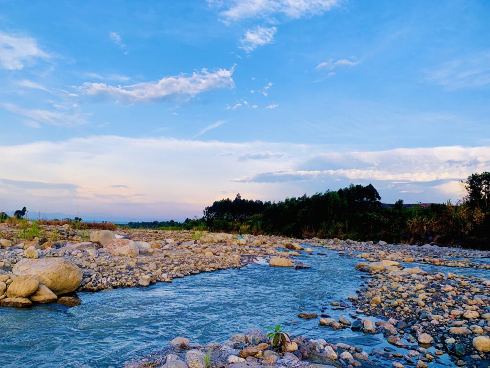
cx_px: 245
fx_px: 368
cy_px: 184
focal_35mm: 26
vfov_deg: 53.1
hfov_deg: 67.3
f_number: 1.8
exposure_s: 1/759
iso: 25
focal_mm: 4.25
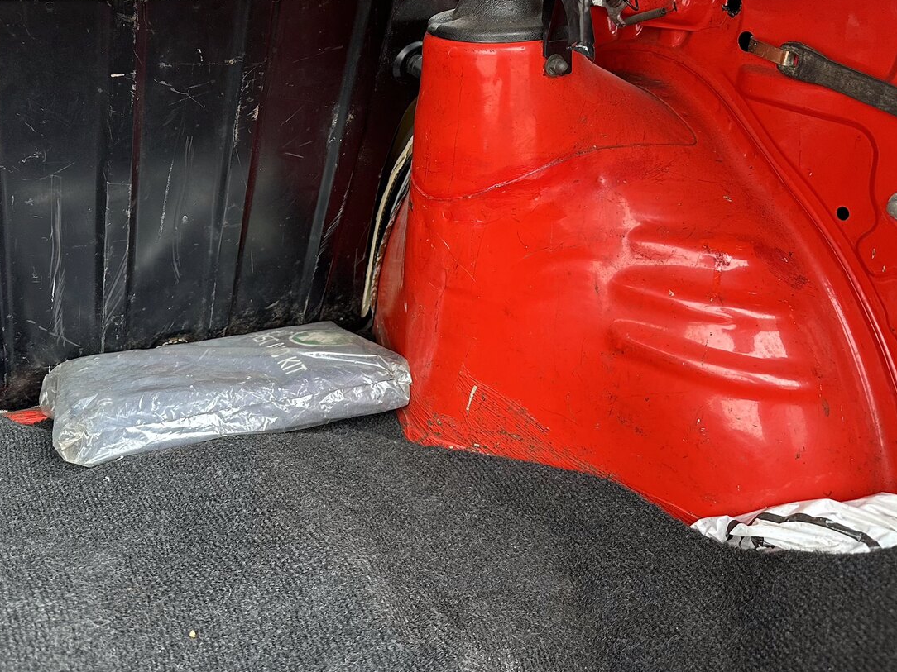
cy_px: 206
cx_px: 325
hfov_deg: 53.2
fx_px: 881
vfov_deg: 41.1
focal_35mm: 34
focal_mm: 6.86
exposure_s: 1/79
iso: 250
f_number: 1.78
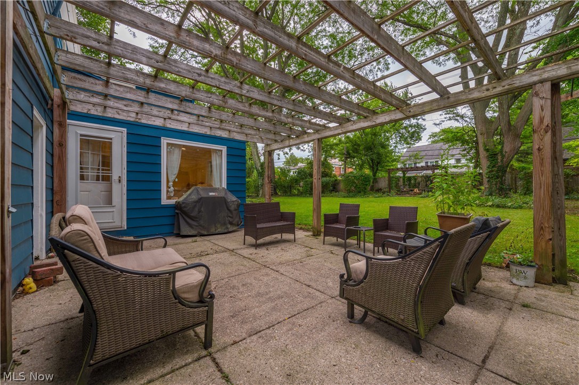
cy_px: 192
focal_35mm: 14
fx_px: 225
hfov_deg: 104.3
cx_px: 290
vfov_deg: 81.1
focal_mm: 14
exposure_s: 1/50
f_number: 9
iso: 125
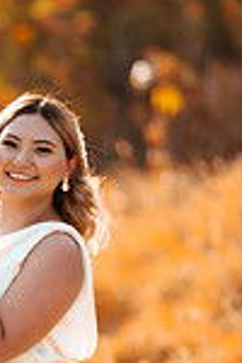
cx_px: -97
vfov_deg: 5.1
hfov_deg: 3.4
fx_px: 4073
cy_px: 407
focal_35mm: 404
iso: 100
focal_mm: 135
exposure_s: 1/1250
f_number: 1.8
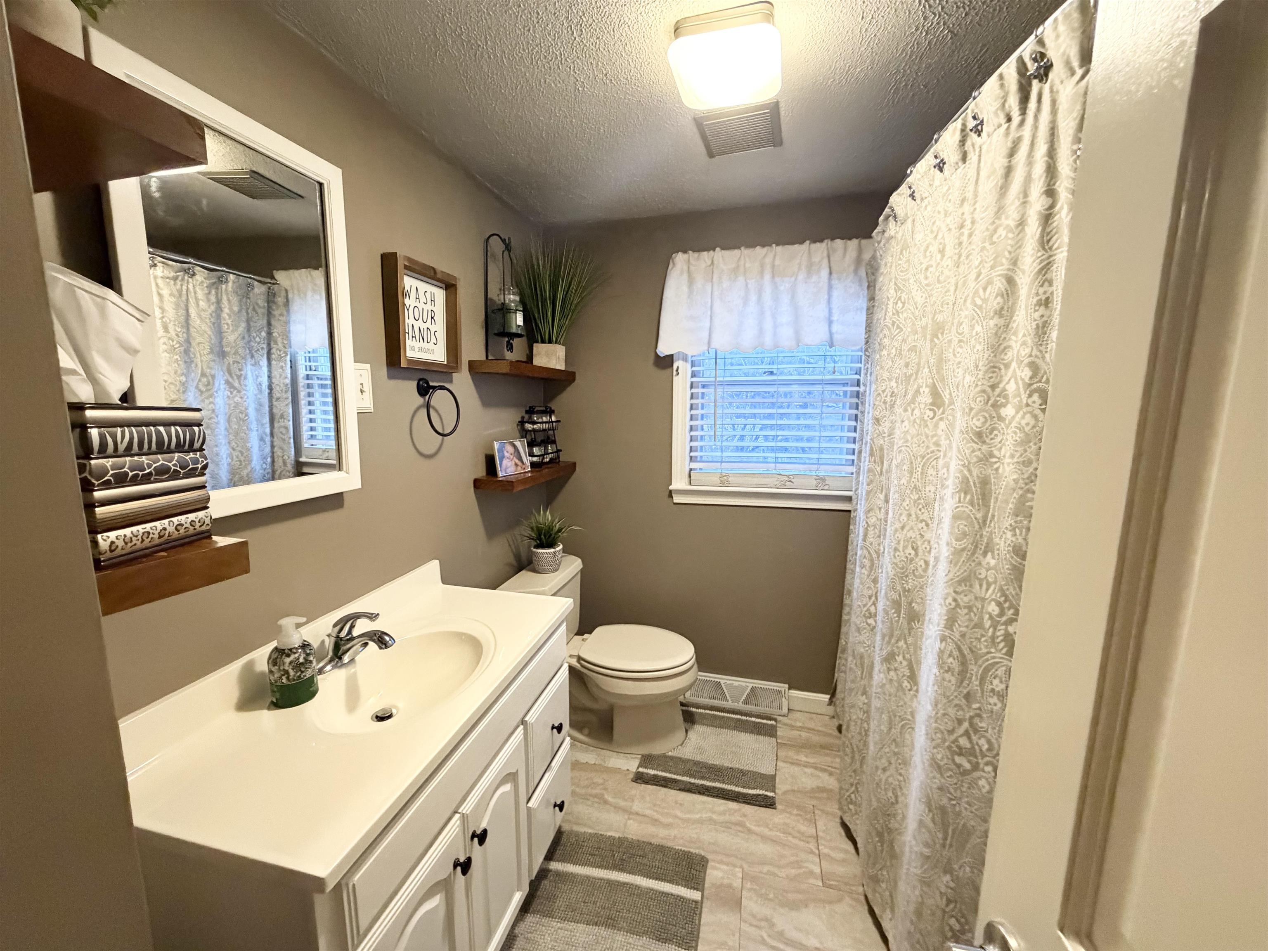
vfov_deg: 85.7
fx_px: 513
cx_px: 634
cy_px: 476
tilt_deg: -6.8
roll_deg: +0.3
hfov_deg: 102.1
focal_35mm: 14
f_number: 2.2
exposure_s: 1/60
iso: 640
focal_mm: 2.22
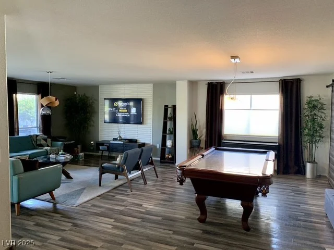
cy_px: 125
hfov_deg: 67.3
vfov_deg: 53.1
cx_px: 167
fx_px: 251
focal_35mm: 26
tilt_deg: -1.9
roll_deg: -0.7
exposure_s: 1/60
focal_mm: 4.25
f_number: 1.8
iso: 320
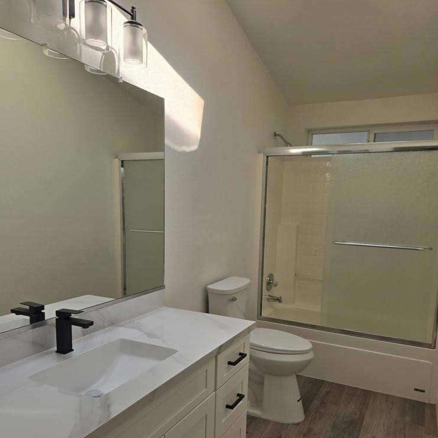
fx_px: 401
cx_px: 222
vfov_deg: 56.7
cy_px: 271
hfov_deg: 57.3
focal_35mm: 28
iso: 25
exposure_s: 1/232
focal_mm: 5.4
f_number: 1.8
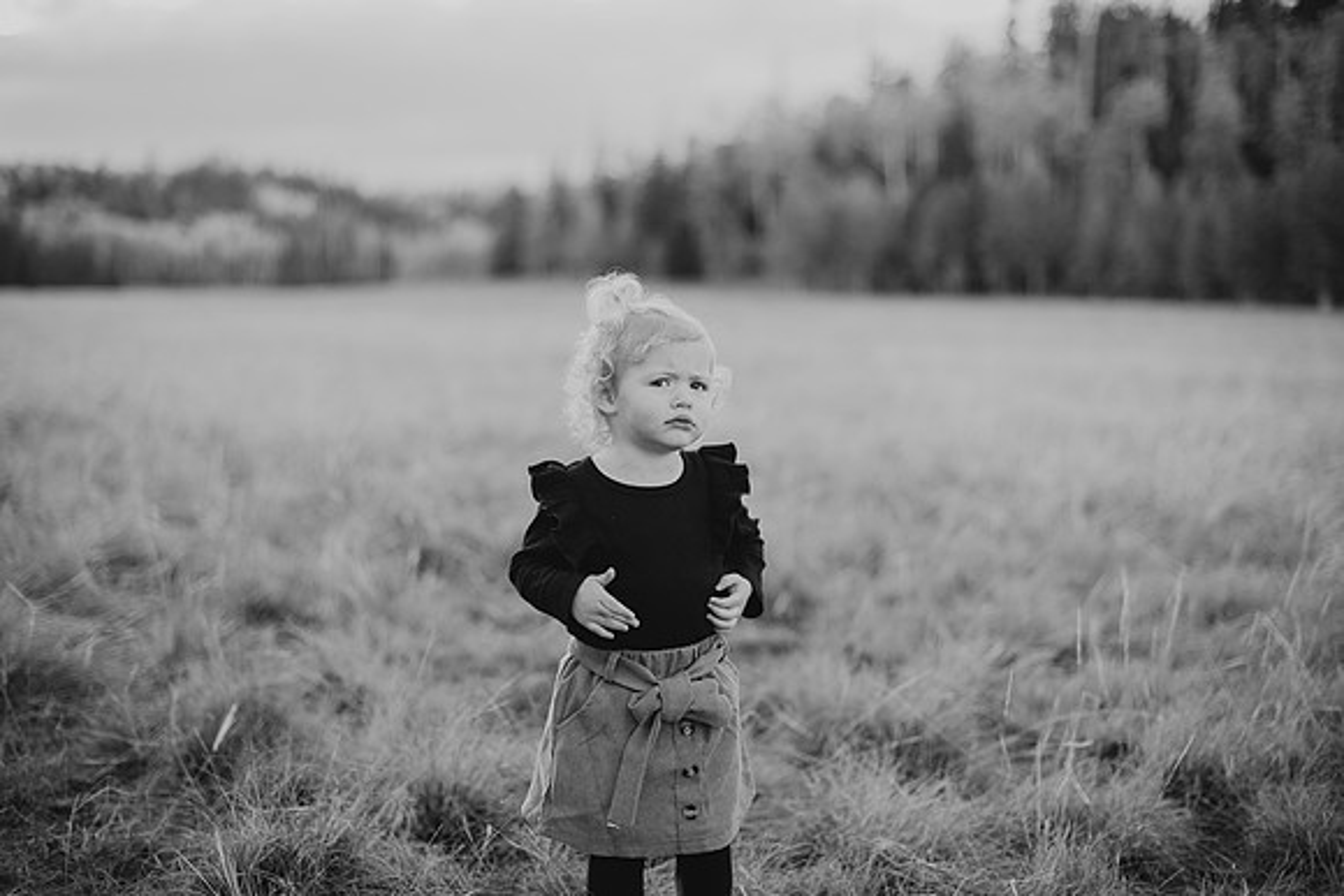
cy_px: 448
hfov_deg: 39.6
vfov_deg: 27.0
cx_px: 672
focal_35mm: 50
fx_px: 1867
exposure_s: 1/400
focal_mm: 50
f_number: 2
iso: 160
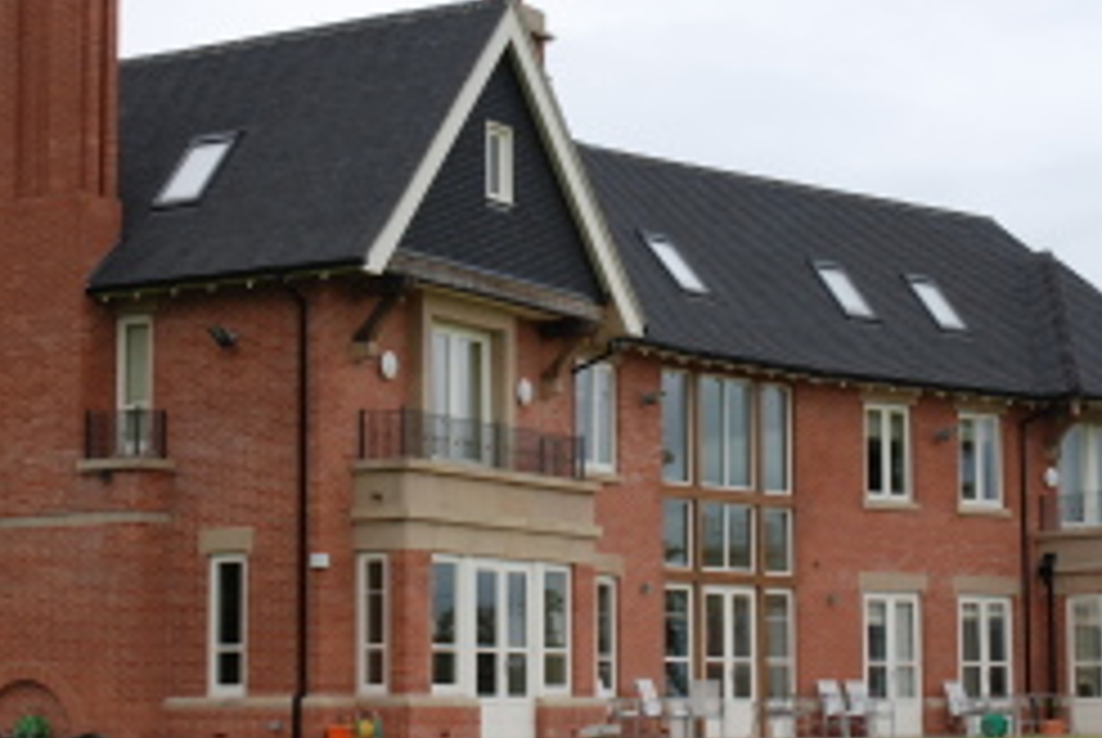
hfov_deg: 22.3
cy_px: 389
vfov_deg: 15.1
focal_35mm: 91
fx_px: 2790
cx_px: 571
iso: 100
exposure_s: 1/160
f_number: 6.3
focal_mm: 29
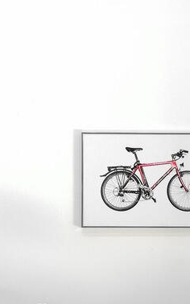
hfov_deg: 12.9
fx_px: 837
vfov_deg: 20.1
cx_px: 162
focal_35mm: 101
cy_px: 280
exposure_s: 1/100
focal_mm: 3.95
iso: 100
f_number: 1.8
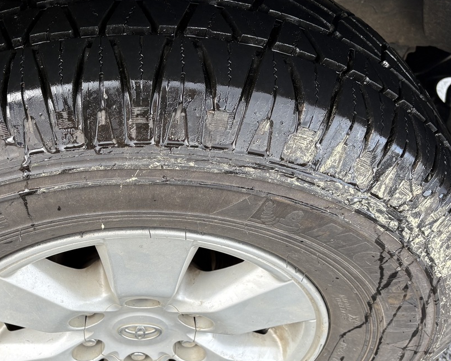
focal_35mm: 45
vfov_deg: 33.3
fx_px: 601
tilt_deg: -49.4
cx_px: 149
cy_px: 229
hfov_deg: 40.6
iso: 50
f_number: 1.6
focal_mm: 5.96
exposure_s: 1/182
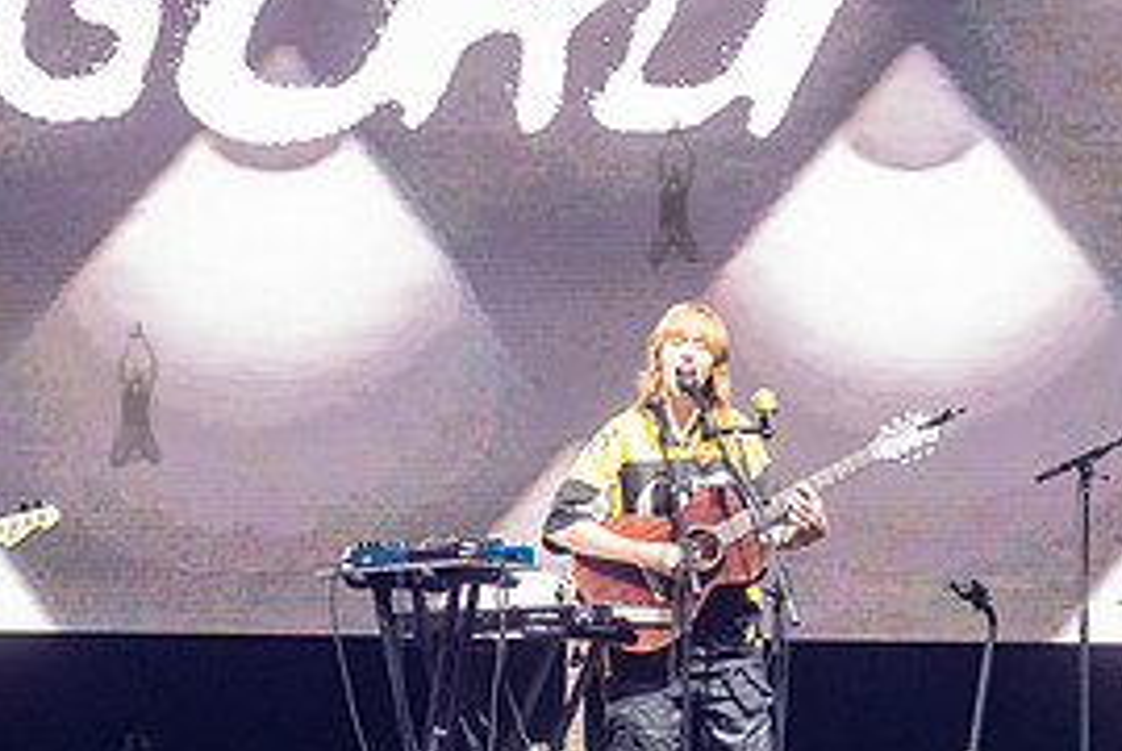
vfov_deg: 6.8
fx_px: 6271
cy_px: 595
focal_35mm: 201
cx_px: 672
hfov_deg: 10.2
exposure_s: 1/400
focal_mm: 92
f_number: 4.5
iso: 3200
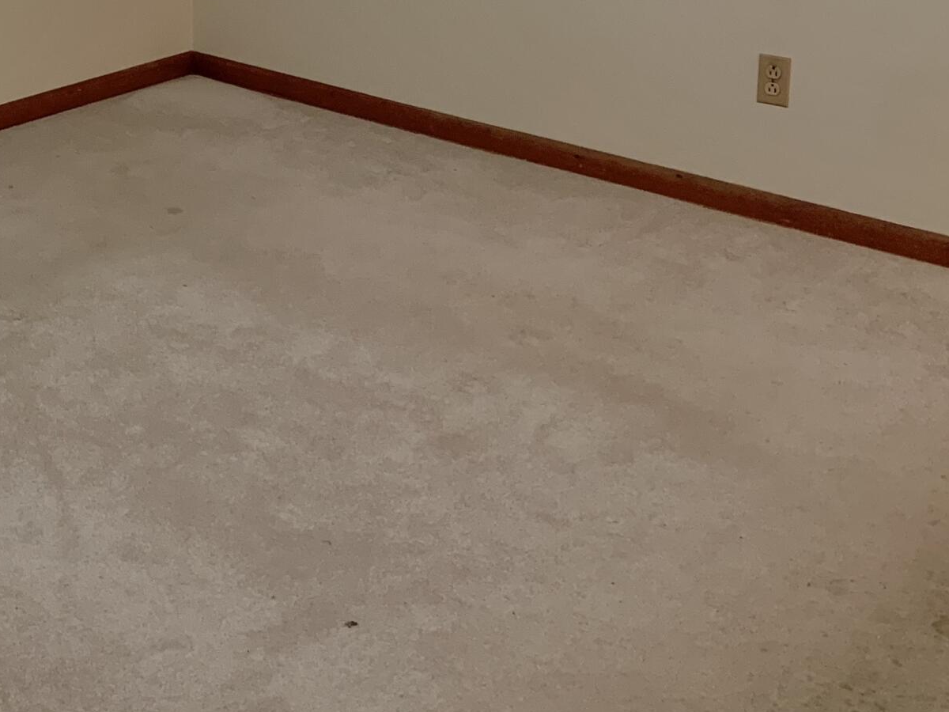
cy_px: -34
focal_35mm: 65
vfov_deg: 21.6
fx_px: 1782
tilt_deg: -12.2
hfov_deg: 27.6
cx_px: -62
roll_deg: +0.5
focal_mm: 4.25
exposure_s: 1/60
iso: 80
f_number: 1.8
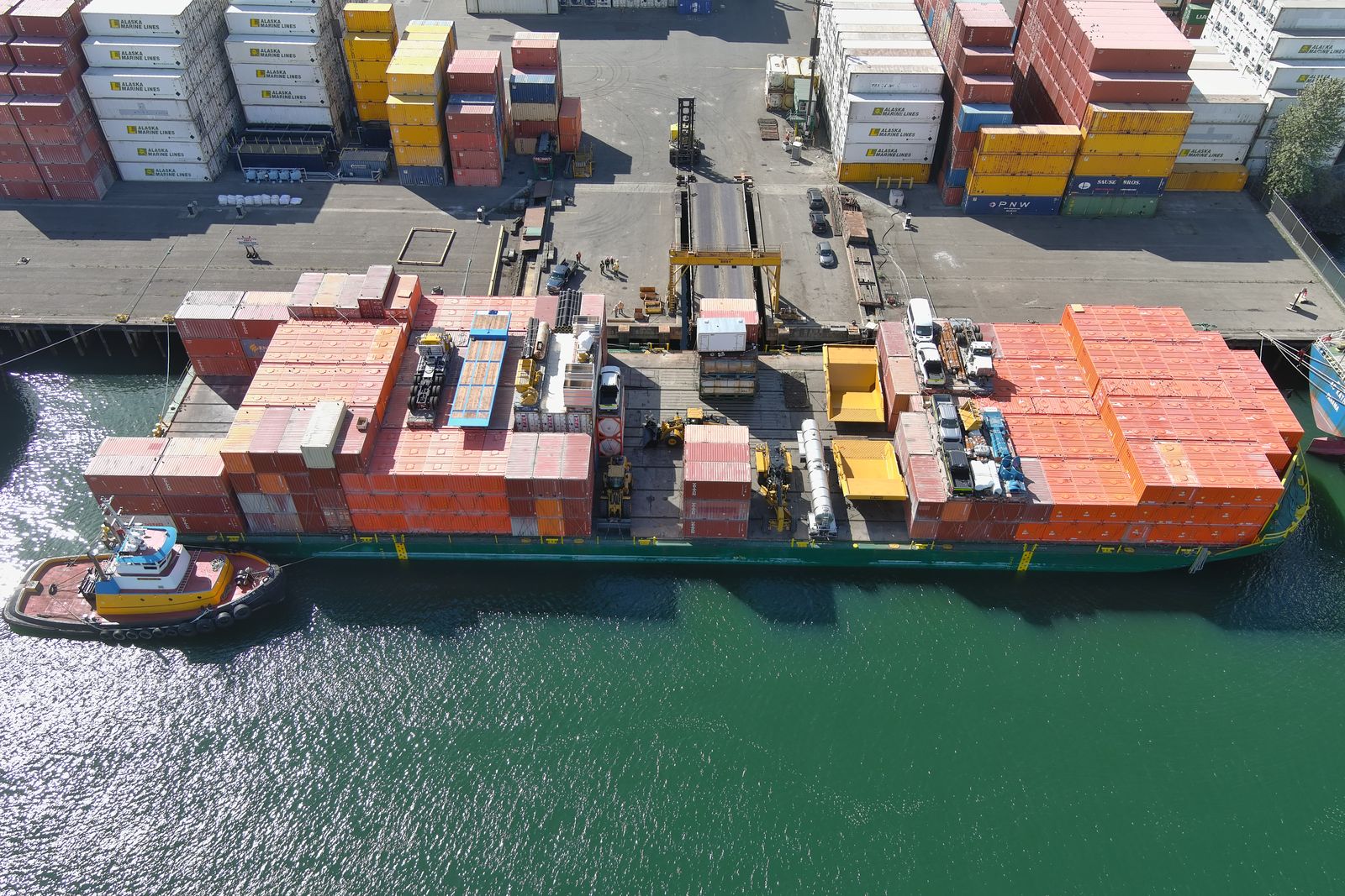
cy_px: 448
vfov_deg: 45.0
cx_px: 672
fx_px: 1083
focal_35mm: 29
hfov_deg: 63.7
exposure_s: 1/800
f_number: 2.8
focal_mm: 10.57
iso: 100
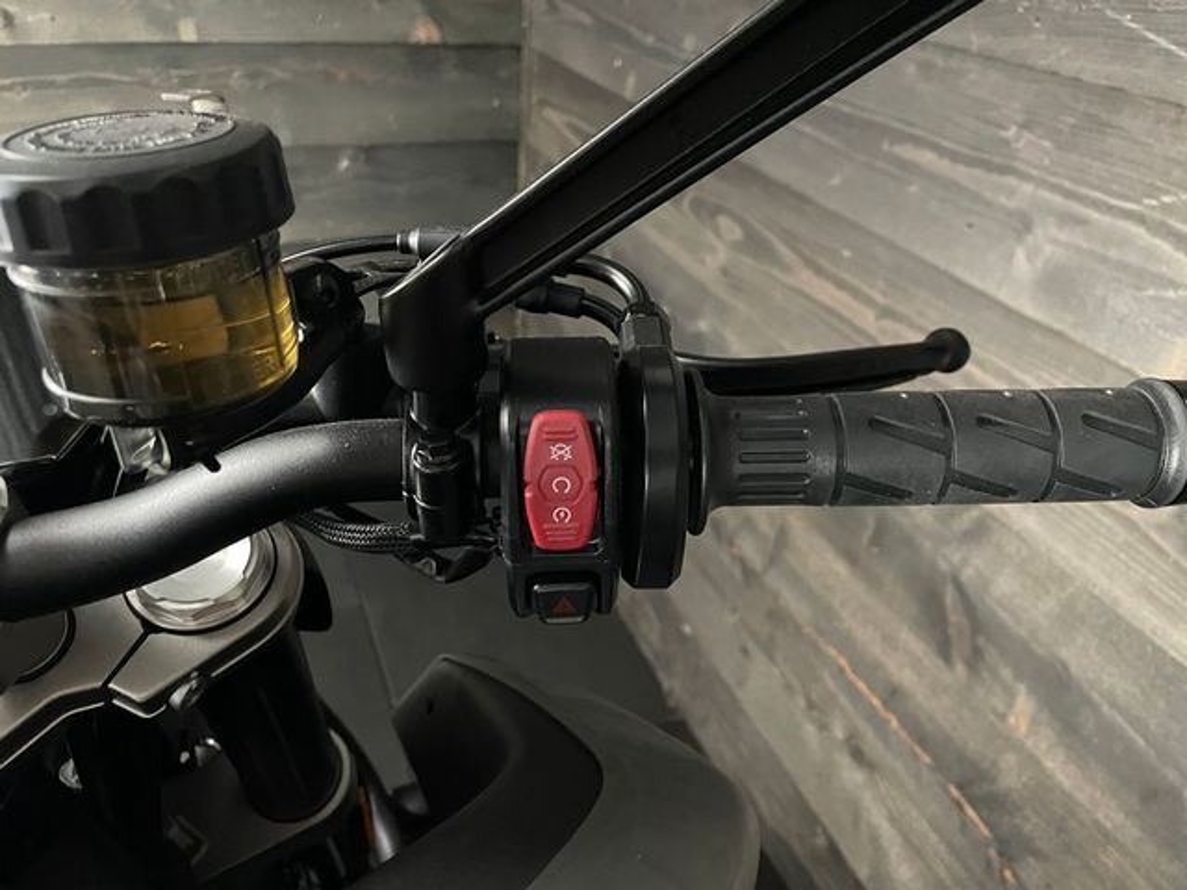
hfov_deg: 67.3
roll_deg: -4.0
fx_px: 892
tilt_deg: -31.0
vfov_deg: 53.1
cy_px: 445
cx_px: 594
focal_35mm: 26
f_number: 1.6
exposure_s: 1/25
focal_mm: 4.2
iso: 800
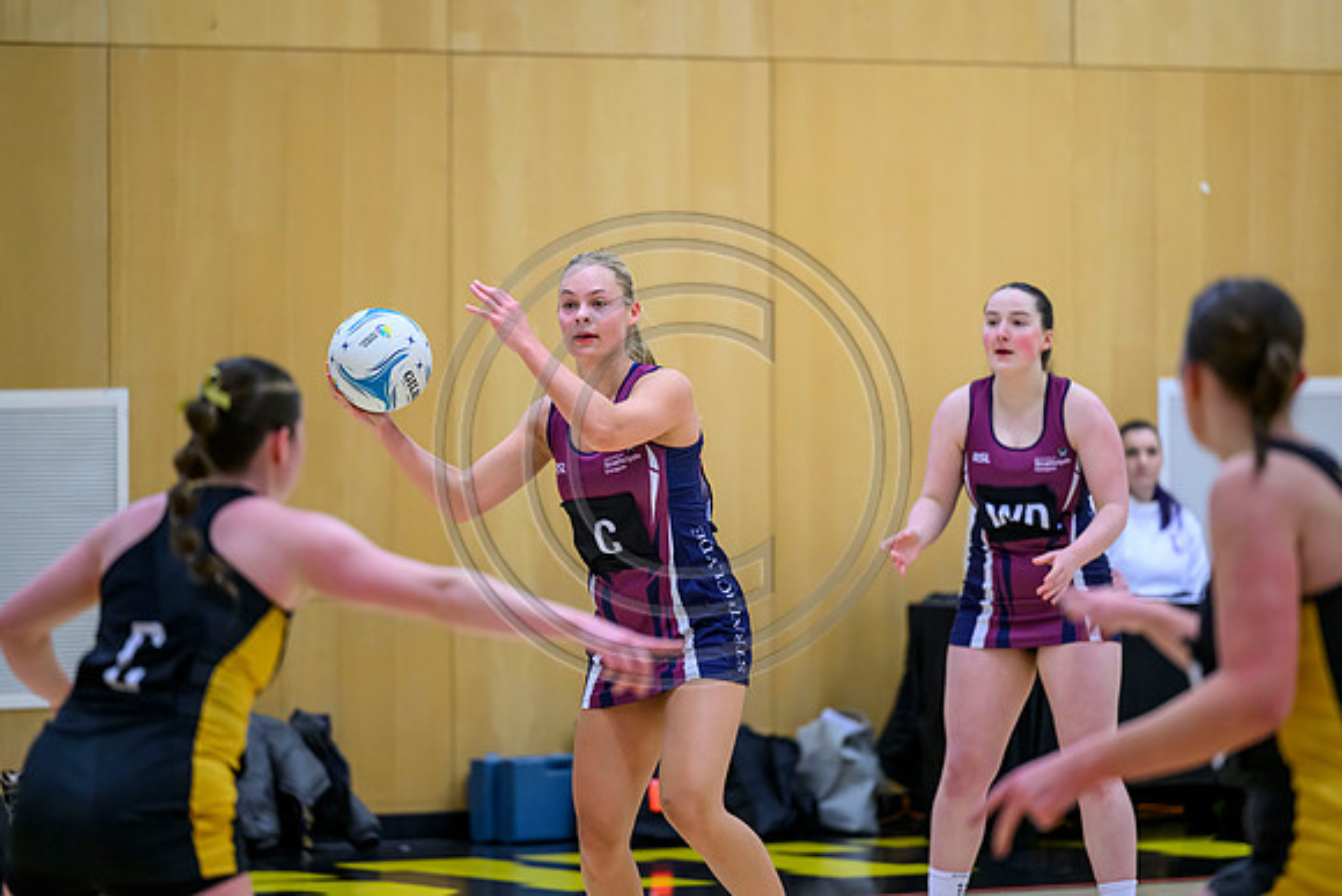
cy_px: 448
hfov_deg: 10.3
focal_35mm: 200
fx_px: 7457
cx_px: 671
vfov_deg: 6.9
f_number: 2.8
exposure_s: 1/1000
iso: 3200
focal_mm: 200
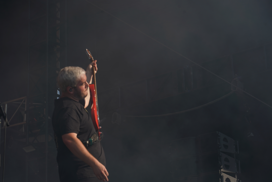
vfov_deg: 13.0
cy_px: 91
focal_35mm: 105
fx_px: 793
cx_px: 136
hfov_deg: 19.5
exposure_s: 1/500
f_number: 8
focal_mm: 105
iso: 100
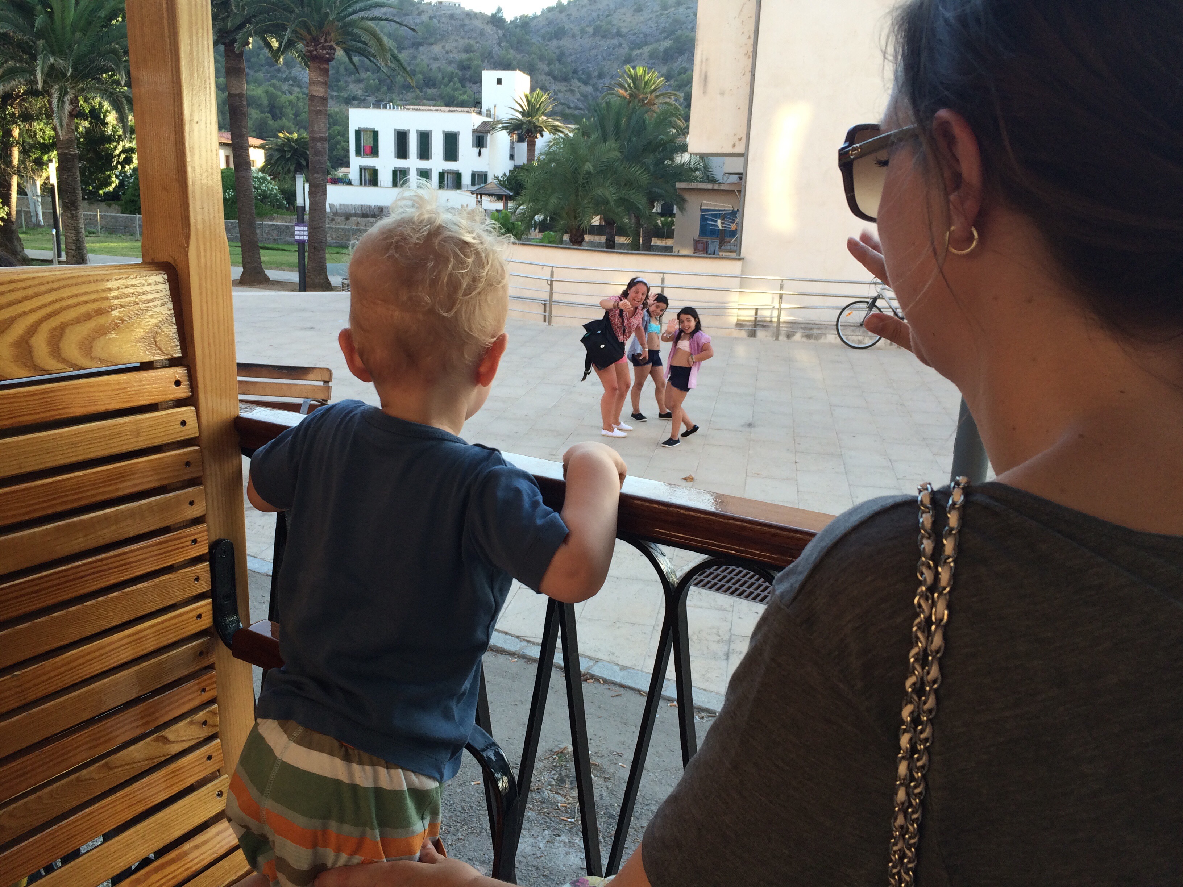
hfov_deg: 61.7
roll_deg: -4.2
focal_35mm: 29
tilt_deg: -14.9
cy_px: 444
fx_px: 991
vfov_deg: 48.2
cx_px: 592
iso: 32
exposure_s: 1/209
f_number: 2.2
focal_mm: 4.15
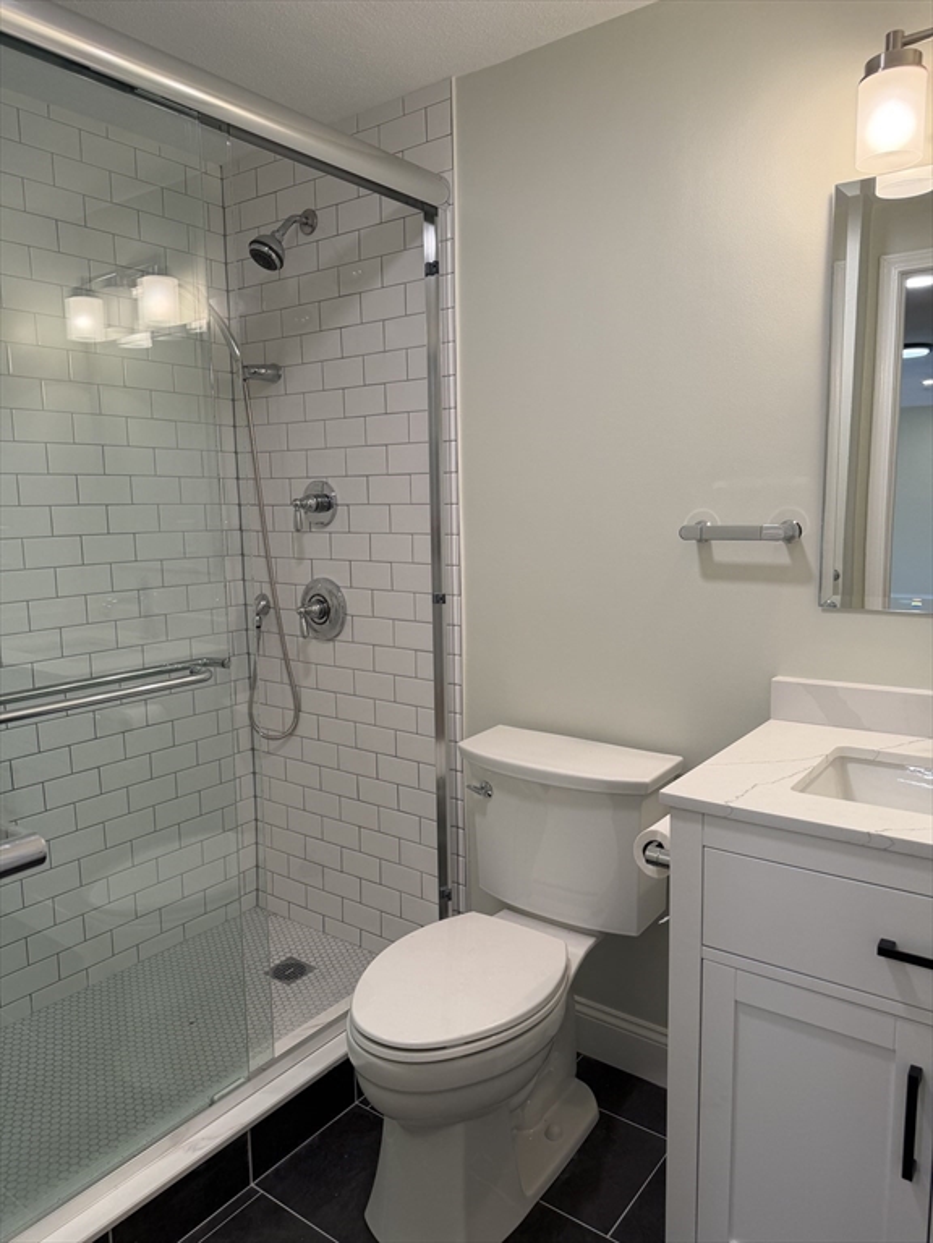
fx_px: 862
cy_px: 622
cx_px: 466
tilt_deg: -8.3
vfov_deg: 71.6
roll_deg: +0.4
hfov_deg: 56.8
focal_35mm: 24
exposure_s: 1/120
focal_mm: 6.76
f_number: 1.78
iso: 100
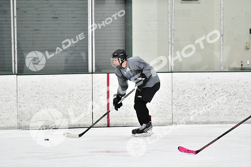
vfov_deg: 4.8
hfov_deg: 7.2
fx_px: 1987
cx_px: 126
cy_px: 84
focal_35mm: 285
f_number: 2.8
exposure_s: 1/1250
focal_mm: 190
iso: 5000
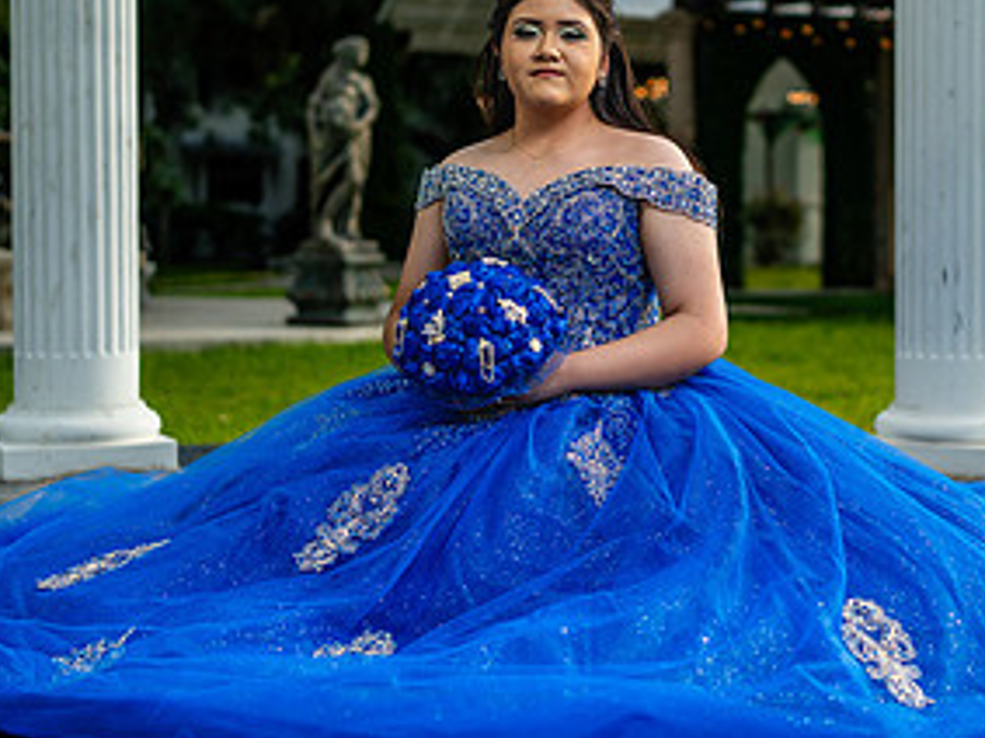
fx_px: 2048
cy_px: 242
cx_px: 664
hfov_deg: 26.9
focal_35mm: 72
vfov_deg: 20.4
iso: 100
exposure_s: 1/250
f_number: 1.4
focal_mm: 35
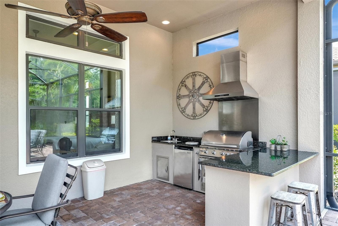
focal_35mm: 24
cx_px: 169
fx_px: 221
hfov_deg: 74.9
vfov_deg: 54.1
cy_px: 113
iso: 640
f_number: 5.6
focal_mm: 23.5
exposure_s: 1/40
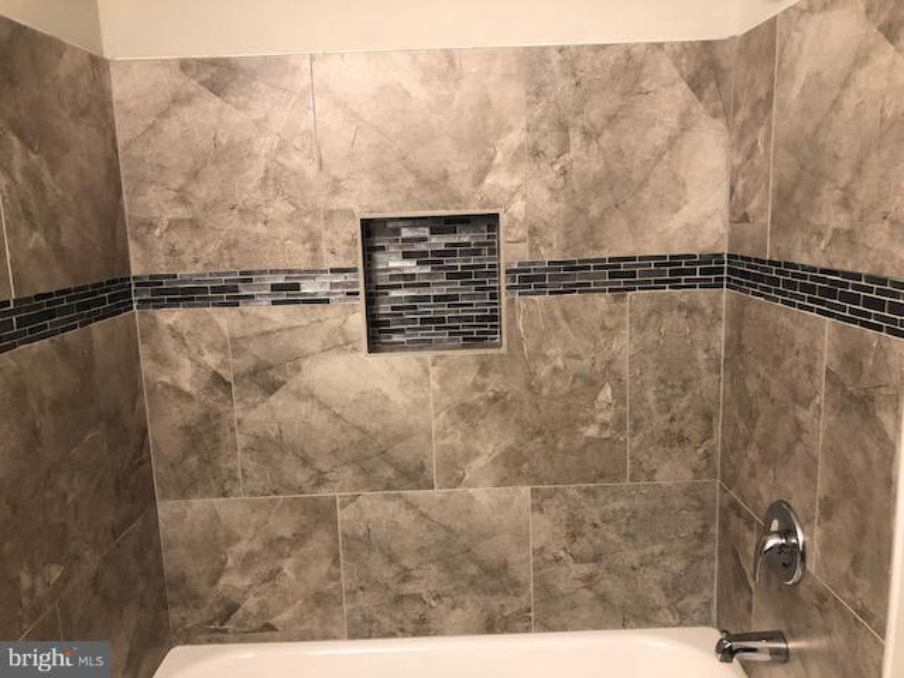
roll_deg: +2.7
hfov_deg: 63.4
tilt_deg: -10.7
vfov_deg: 49.7
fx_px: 731
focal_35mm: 28
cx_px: 452
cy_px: 339
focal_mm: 4
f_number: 1.8
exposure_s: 1/15
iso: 50
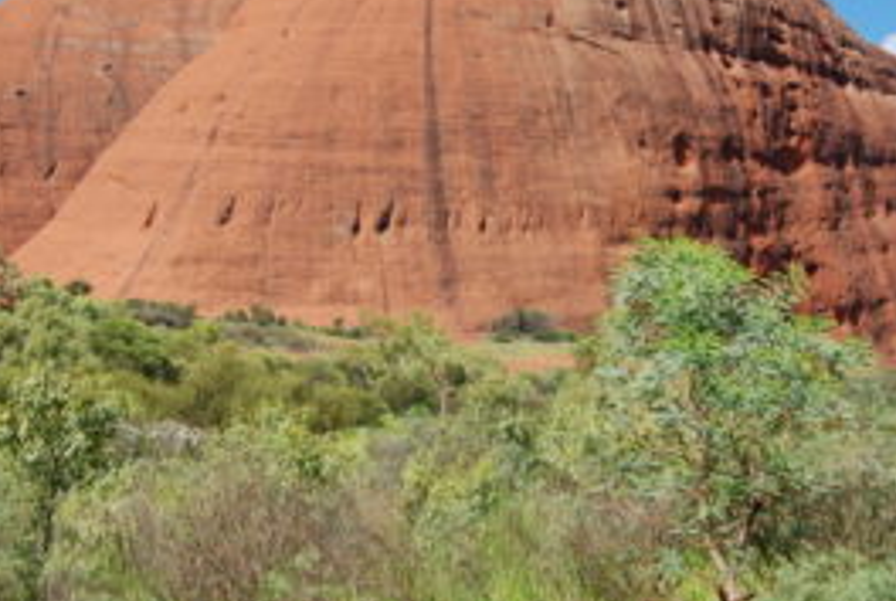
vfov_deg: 25.1
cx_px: 390
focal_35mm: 54
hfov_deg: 36.8
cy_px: 243
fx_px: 1345
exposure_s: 1/320
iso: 100
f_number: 5.6
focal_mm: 19
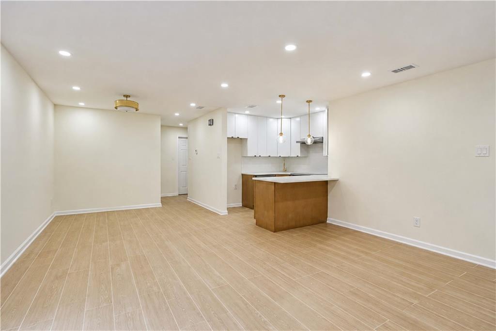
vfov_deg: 77.3
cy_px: 166
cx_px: 248
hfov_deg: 100.4
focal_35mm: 15
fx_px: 207
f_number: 8
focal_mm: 10
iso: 1600
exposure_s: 1/60
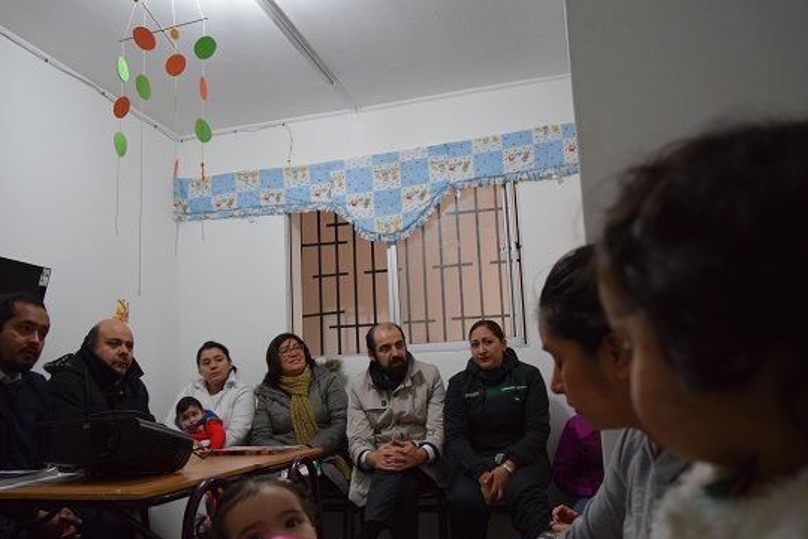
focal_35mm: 30
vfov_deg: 43.5
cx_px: 386
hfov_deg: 61.9
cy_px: 298
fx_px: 673
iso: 2000
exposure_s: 1/60
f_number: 3.5
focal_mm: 18
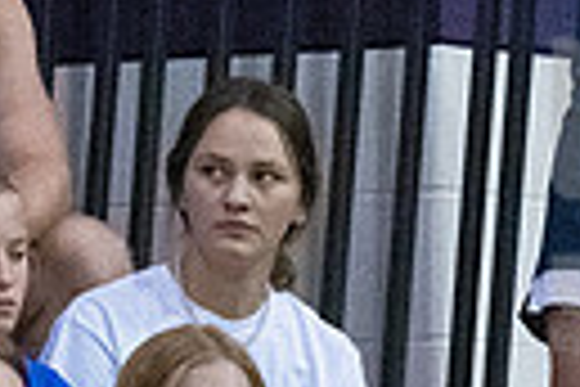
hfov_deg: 1.7
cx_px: 688
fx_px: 18994
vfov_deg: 1.2
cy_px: 198
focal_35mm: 1179
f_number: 4.5
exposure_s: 1/800
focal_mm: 175
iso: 10000
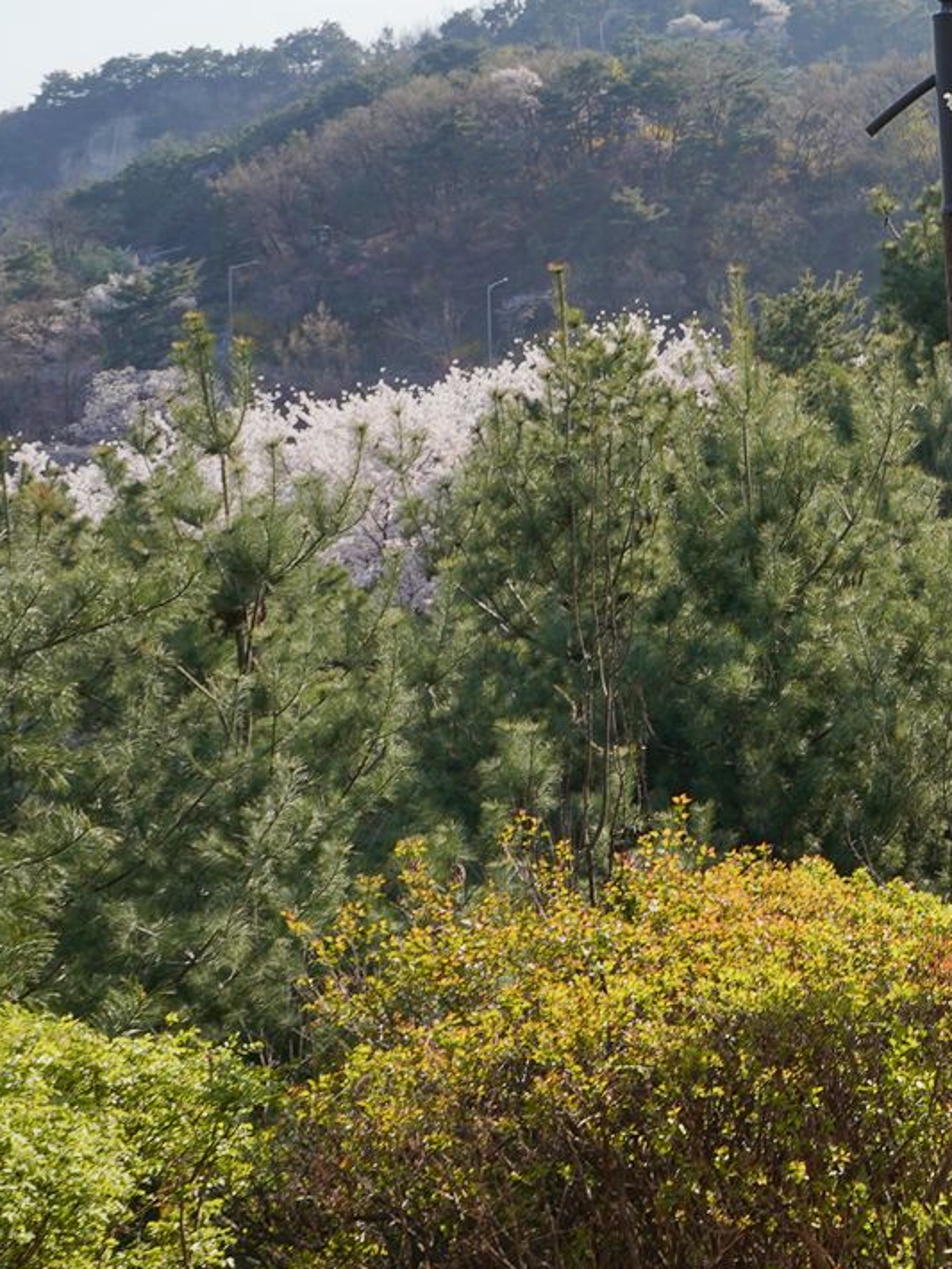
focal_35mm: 65
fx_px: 2382
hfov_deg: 19.6
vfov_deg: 29.8
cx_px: 1438
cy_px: 531
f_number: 13
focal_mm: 24
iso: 100
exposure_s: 1/100
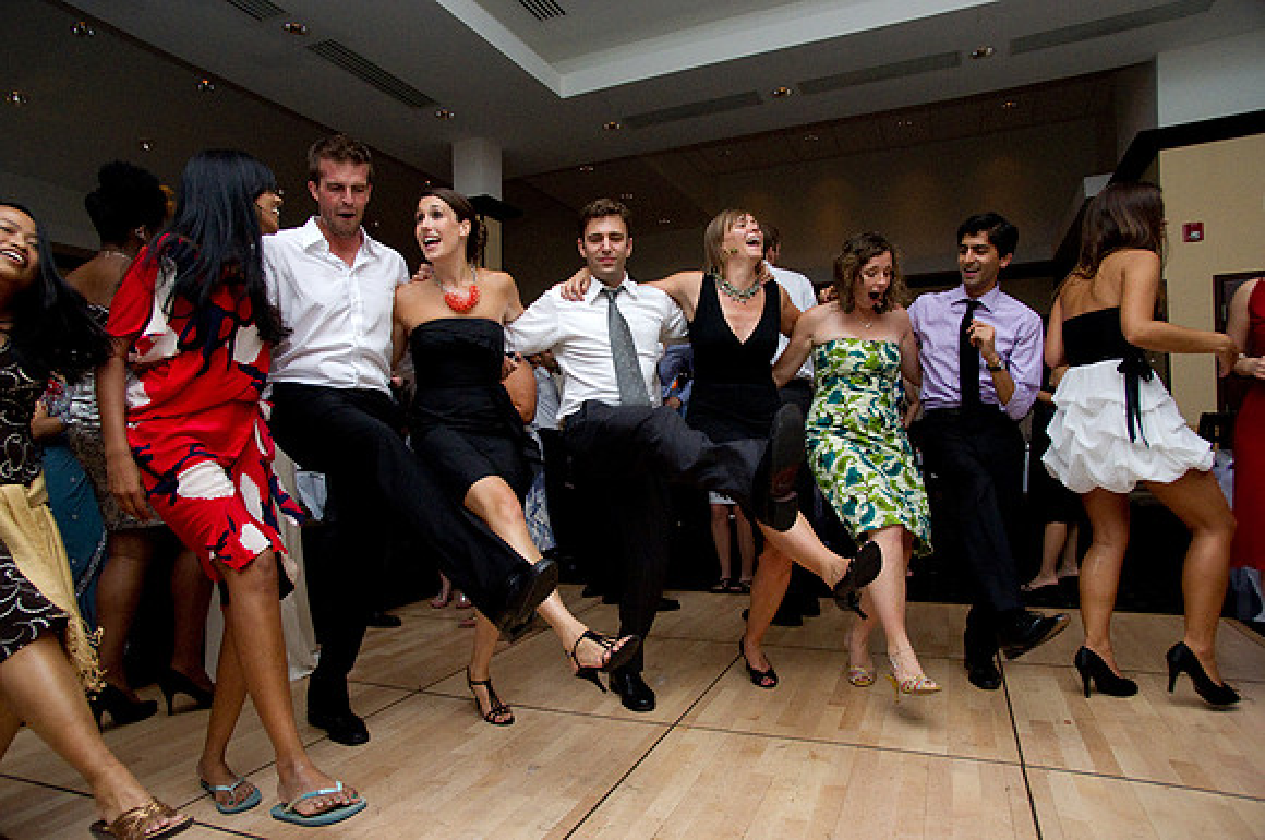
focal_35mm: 21
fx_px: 737
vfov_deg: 59.3
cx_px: 632
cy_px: 420
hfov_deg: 81.3
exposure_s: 1/160
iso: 3200
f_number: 5.6
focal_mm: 14
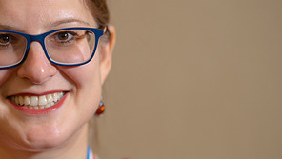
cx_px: 31
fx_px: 1392
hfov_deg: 11.5
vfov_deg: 6.5
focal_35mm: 186
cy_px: 114
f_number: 1.8
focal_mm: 85
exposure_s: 1/250
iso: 500
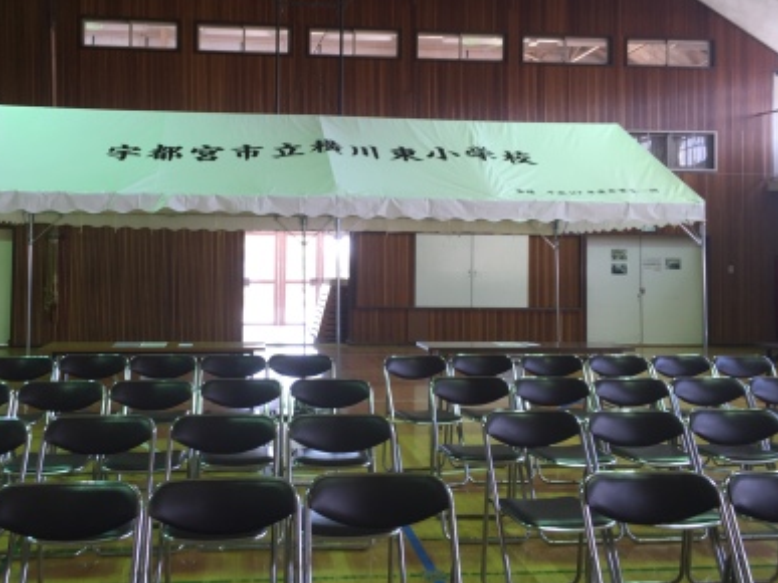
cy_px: 227
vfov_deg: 39.4
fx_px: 809
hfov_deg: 51.1
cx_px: 326
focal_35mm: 36
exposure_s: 1/40
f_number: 2.2
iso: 32
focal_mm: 4.15
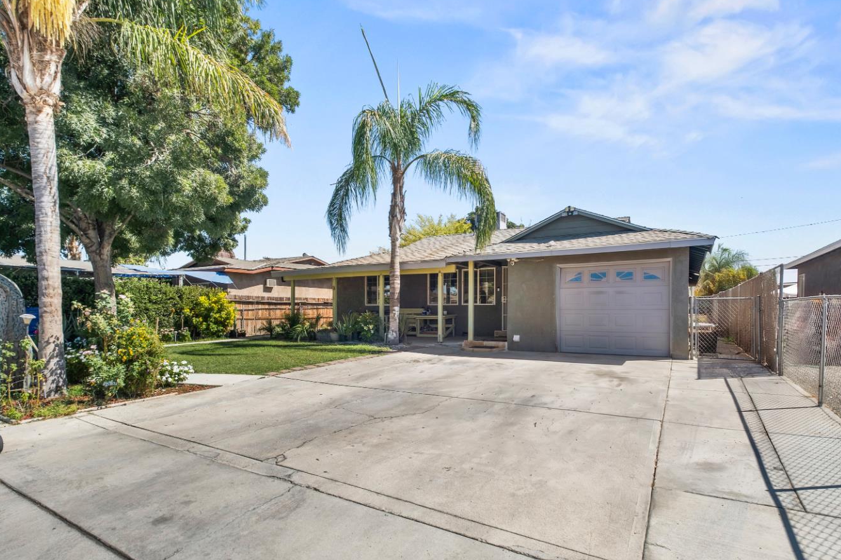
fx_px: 397
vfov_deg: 70.3
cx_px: 432
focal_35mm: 17
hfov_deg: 93.3
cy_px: 298
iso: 250
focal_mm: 10
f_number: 5.6
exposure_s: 1/280
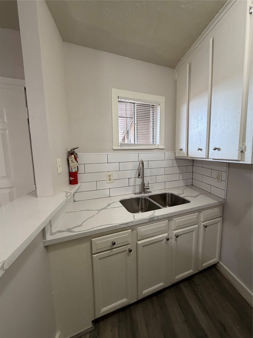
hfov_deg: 85.7
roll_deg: +1.1
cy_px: 169
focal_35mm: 14
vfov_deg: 102.1
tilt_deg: -7.8
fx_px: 136
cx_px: 126
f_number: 2.2
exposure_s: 1/60
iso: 250
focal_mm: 2.22
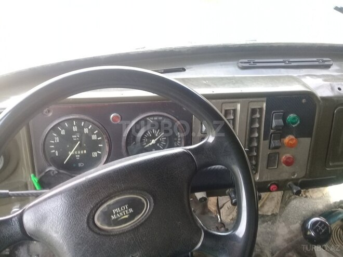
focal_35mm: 31
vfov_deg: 45.4
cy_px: 128
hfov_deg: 58.4
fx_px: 307
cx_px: 172
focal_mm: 3.3
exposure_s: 1/50
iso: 64
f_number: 2.2
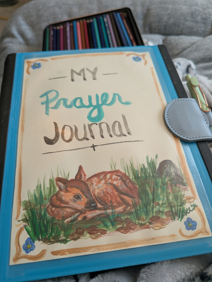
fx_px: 195
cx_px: 106
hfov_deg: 56.9
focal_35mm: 24
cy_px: 141
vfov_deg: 71.5
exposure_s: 1/30.8
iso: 63
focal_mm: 6.81
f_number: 1.85
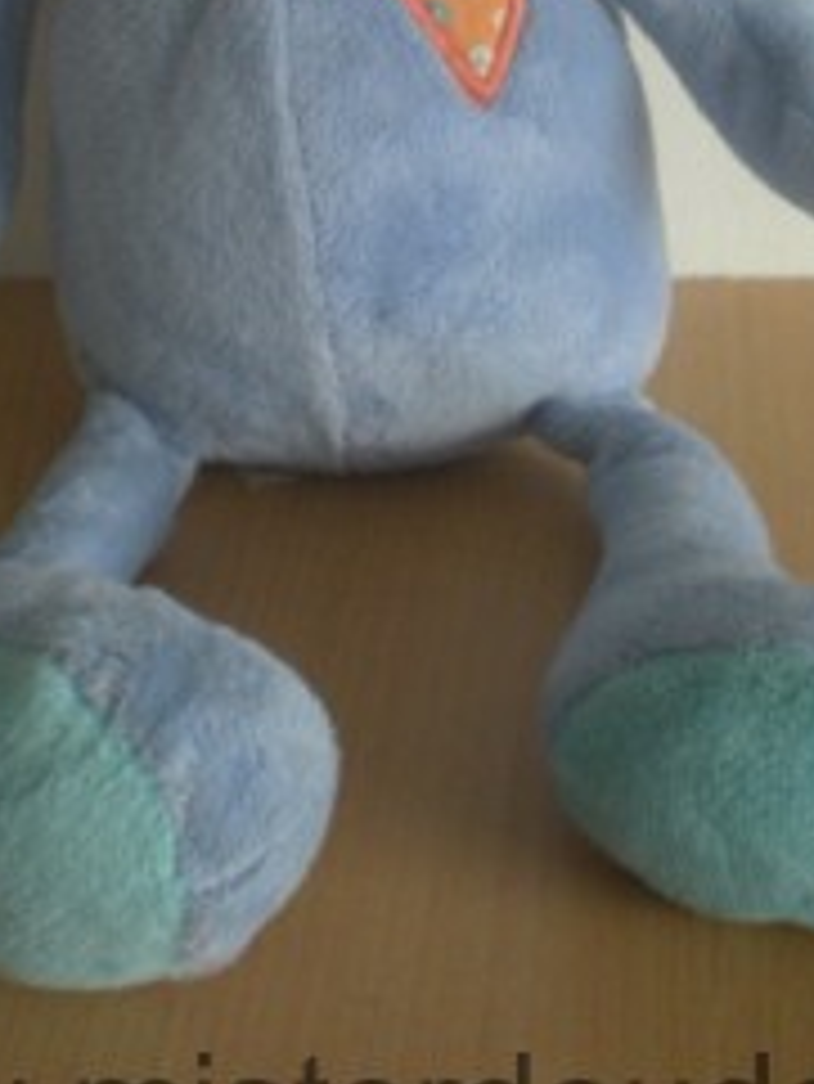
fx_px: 2569
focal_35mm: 82
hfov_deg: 18.0
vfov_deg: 23.0
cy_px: 27
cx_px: 387
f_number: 3.1
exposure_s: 1/24.2
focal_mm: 6.3
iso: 200
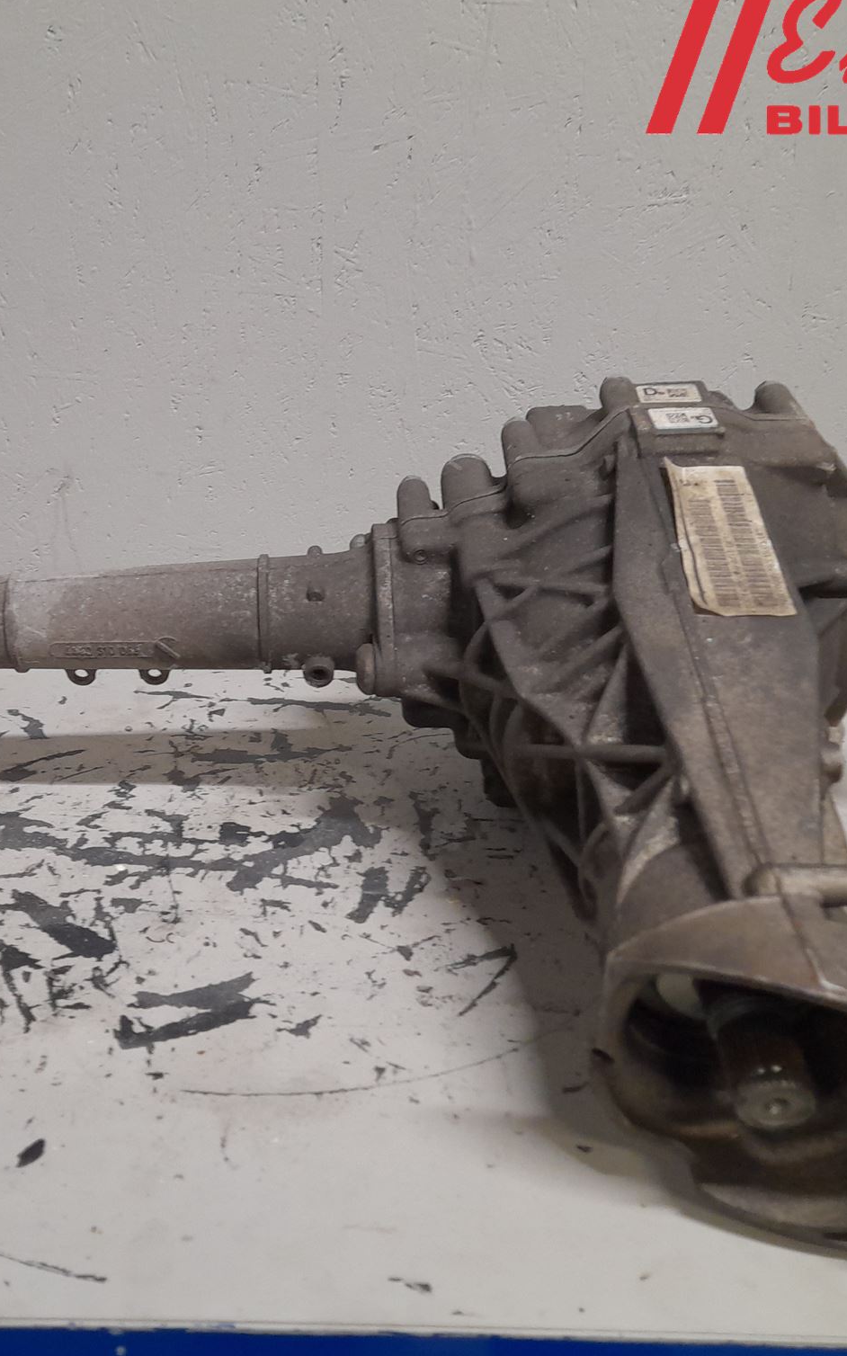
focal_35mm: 36
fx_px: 1330
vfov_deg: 54.0
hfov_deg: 35.0
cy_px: 673
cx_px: 277
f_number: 2
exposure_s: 1/50
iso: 200
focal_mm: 4.6
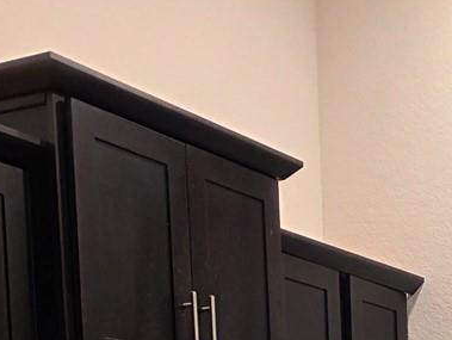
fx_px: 1268
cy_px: 628
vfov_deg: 13.6
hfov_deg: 19.1
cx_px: 538
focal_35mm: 97
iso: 400
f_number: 1.7
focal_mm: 6.3
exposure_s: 1/120
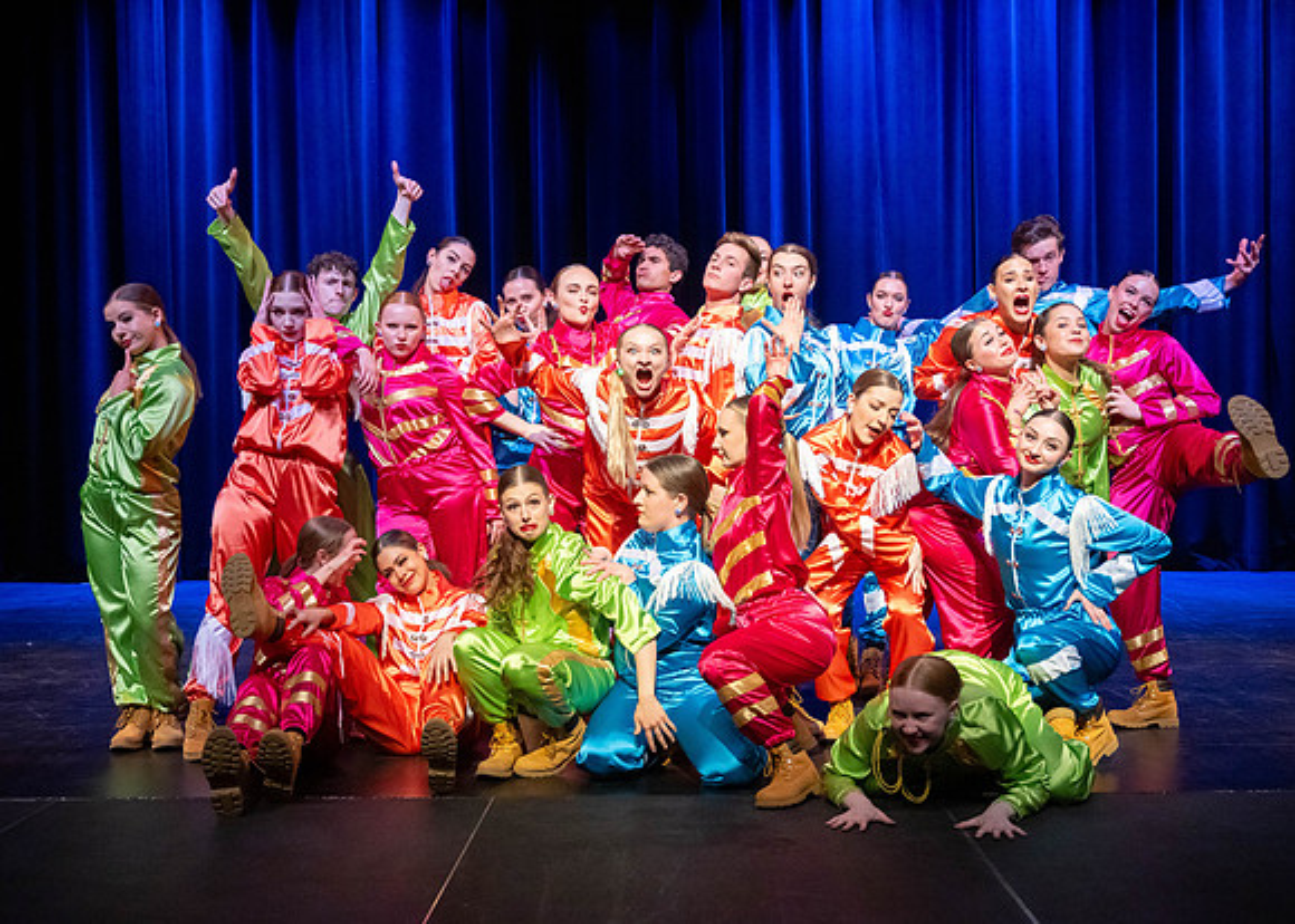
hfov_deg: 46.1
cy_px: 492
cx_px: 655
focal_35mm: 41
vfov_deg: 33.7
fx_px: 1523
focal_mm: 37
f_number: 4
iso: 5000
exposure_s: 1/500
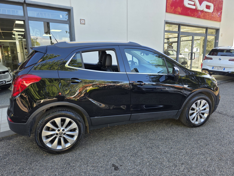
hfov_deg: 73.9
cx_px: 117
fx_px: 155
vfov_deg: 58.9
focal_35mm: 23
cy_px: 88
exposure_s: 1/180
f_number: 1.7
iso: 40
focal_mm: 6.3
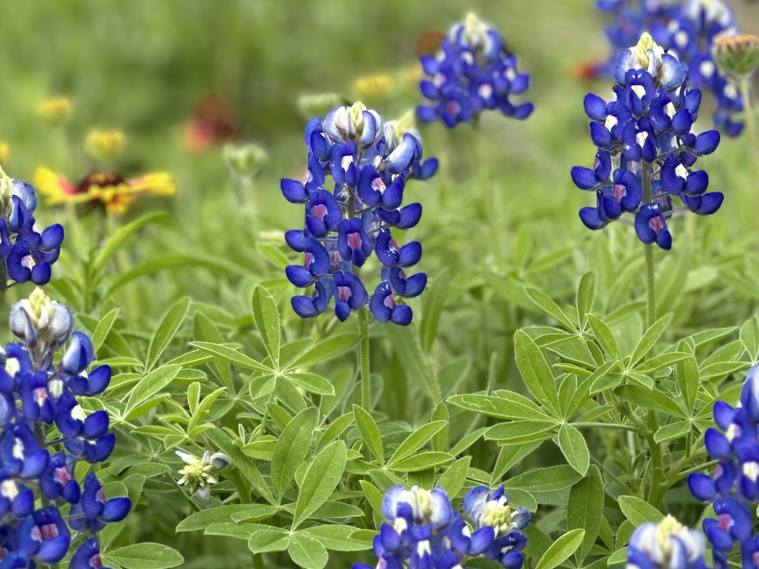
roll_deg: +4.3
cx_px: 545
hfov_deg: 12.4
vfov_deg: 9.3
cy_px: 223
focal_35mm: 159
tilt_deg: +3.2
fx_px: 3486
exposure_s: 1/312
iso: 25
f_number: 2.8
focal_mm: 9
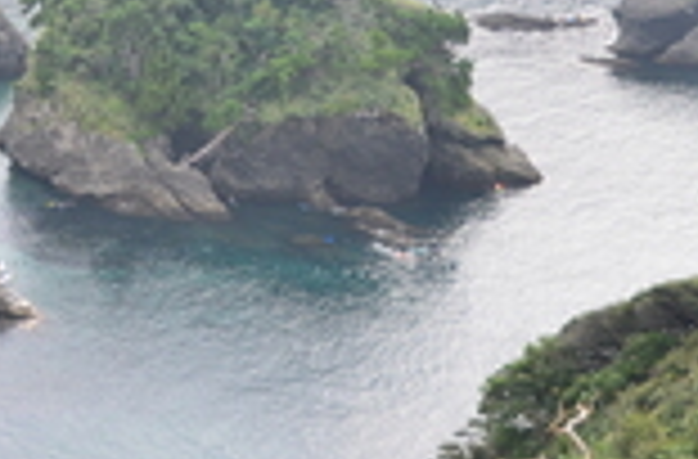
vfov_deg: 10.7
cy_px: -25
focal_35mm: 126
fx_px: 2433
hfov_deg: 16.3
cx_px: 234
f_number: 4.5
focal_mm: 26
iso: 100
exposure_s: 1/160
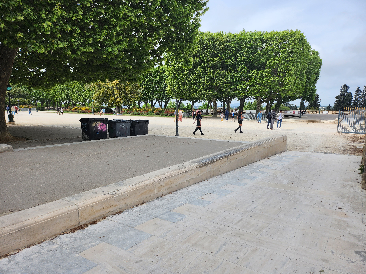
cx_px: 183
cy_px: 137
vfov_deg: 56.8
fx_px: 254
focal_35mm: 24
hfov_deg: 71.6
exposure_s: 1/2088
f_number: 1.8
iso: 50
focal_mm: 5
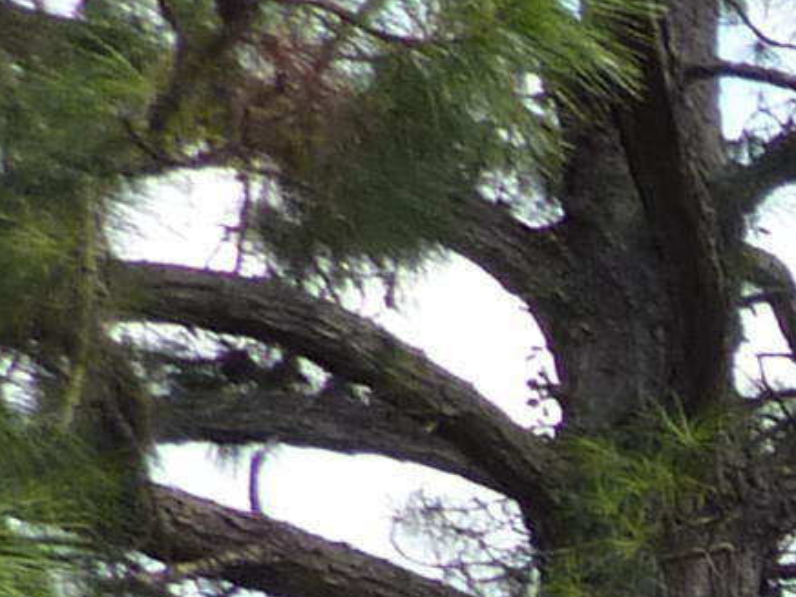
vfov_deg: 7.5
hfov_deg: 9.1
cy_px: 1844
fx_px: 3955
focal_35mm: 172
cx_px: 2430
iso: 125
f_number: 4
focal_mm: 4.1
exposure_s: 1/200
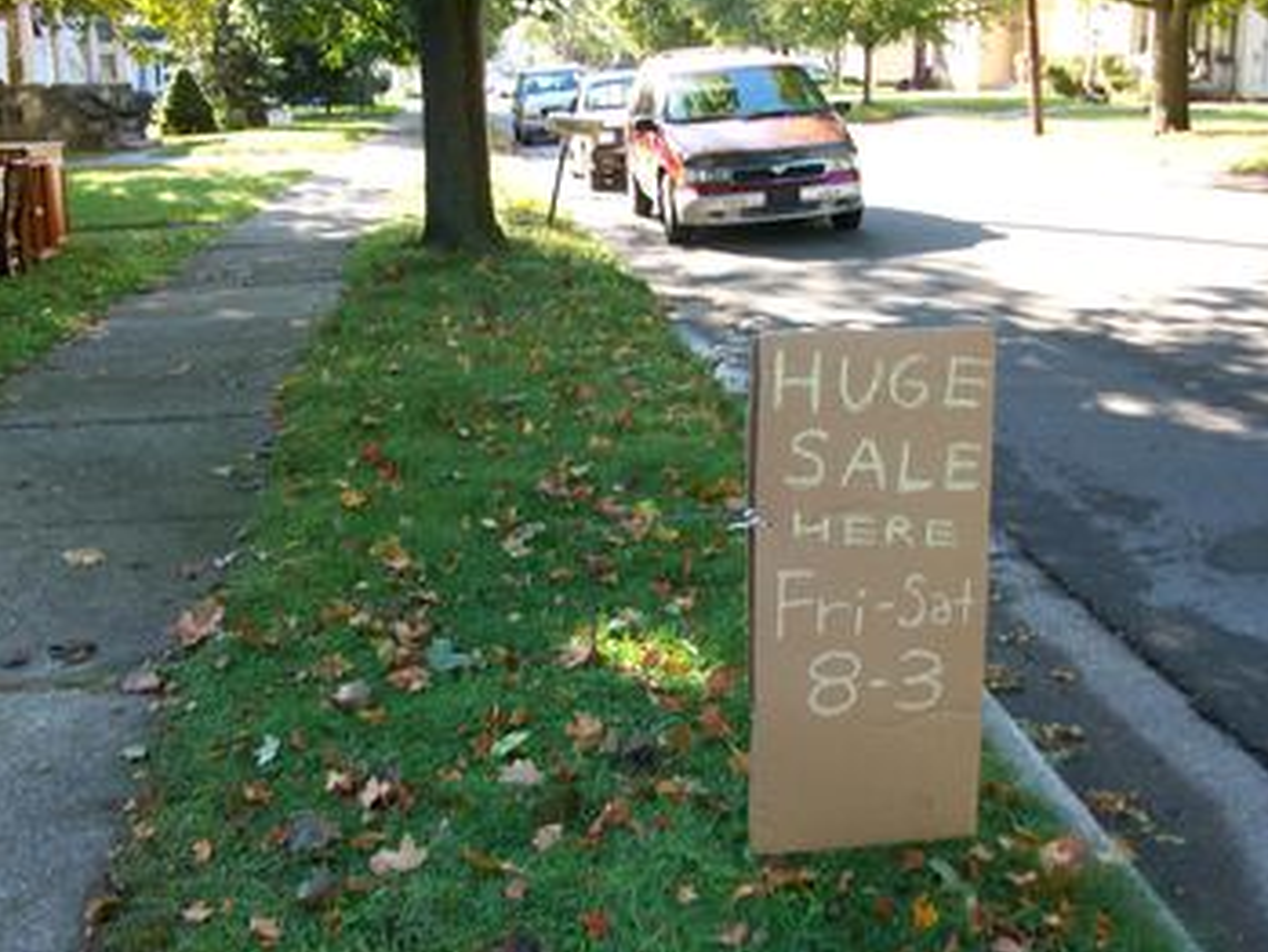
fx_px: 1429
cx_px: 661
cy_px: 454
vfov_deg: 36.8
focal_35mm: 39
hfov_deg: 47.8
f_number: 2.8
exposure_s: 1/87.8
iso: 80
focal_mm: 5.7
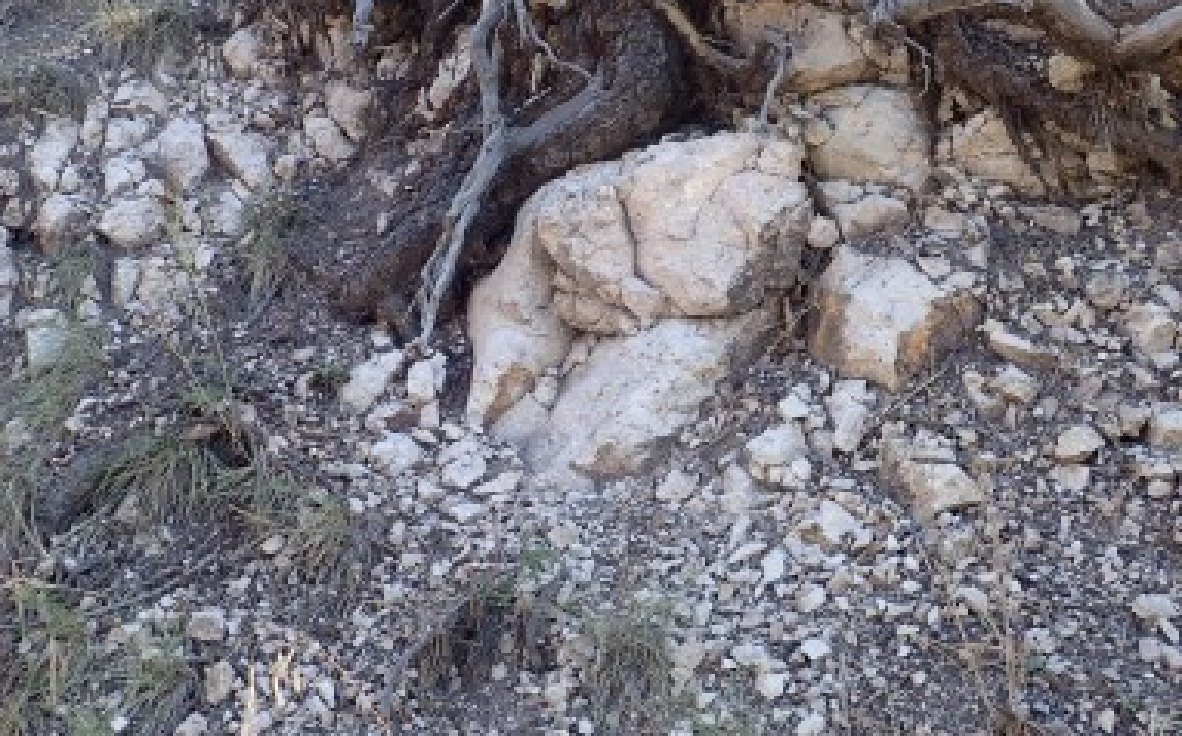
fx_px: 1609
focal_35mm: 50
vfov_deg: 25.8
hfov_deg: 39.9
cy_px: 356
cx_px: 408
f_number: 3.2
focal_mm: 5.5
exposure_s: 1/60
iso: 100
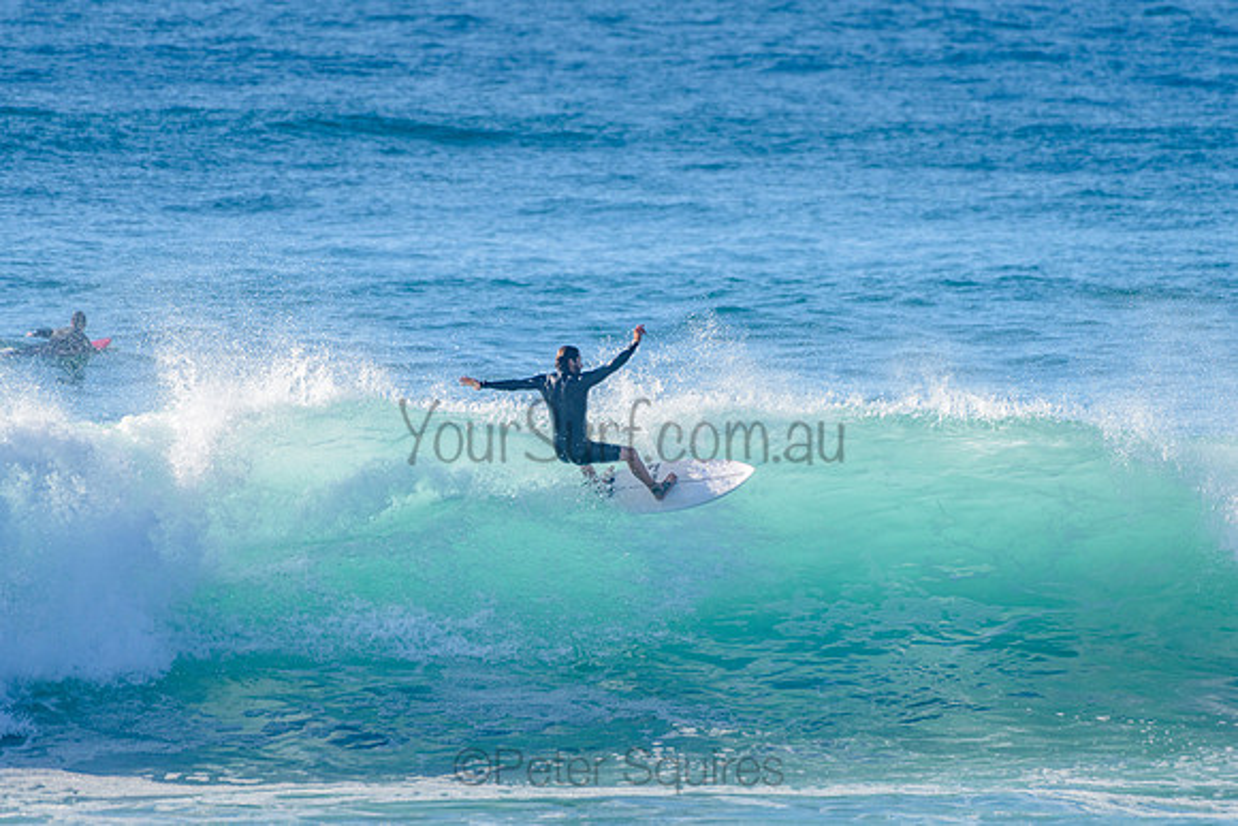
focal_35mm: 613
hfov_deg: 3.4
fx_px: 21092
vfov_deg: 2.2
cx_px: 619
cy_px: 413
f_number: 5.6
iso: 220
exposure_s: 1/2000
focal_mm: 500
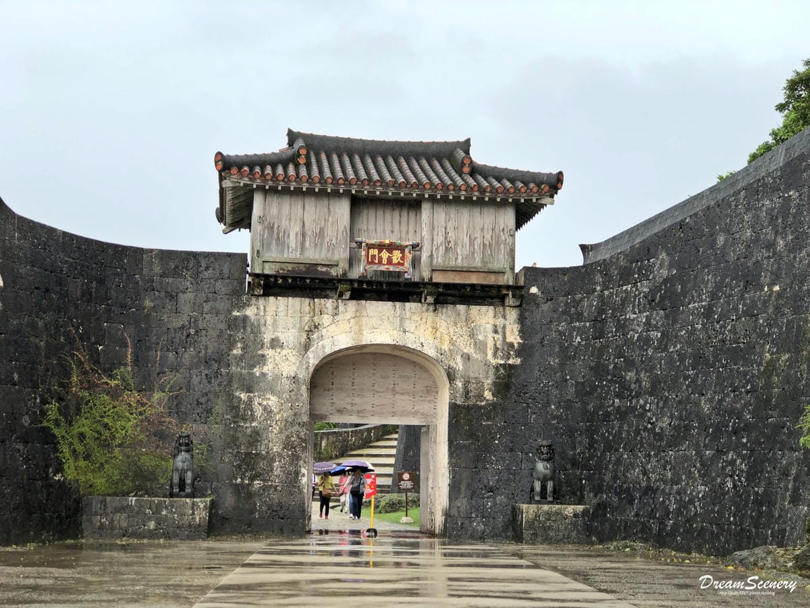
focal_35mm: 57
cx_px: 405
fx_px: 1334
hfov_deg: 33.8
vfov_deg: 25.7
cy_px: 304
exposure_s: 1/121
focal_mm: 6.6
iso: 25
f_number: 2.8
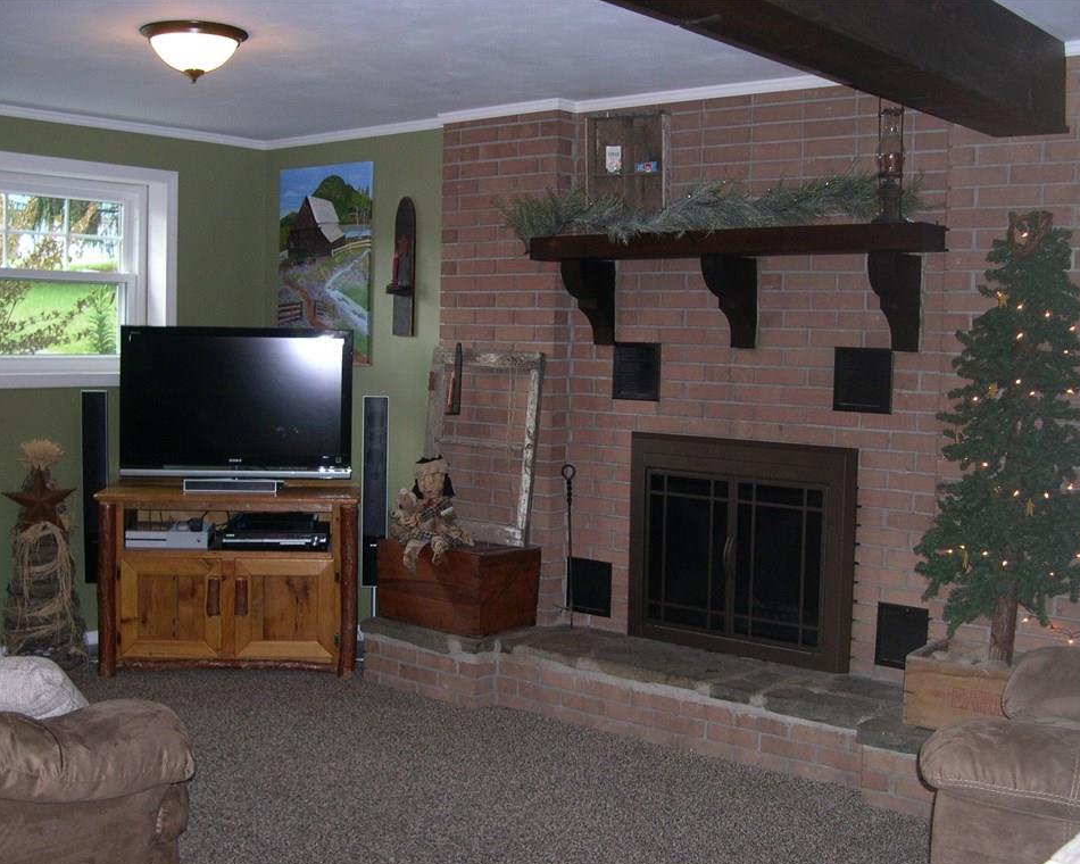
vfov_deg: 37.3
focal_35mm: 40
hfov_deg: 45.8
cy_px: 434
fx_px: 1279
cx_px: 543
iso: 252
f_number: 2.8
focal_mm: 8
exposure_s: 1/60
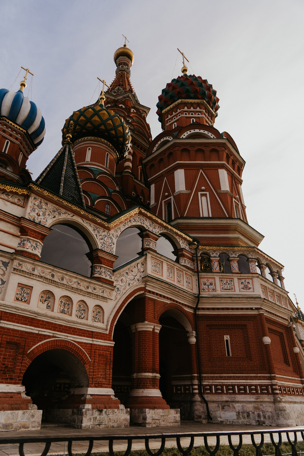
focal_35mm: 24
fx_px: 304
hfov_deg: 53.1
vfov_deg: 73.7
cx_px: 152
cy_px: 228
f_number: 4
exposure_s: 1/320
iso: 100
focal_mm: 24
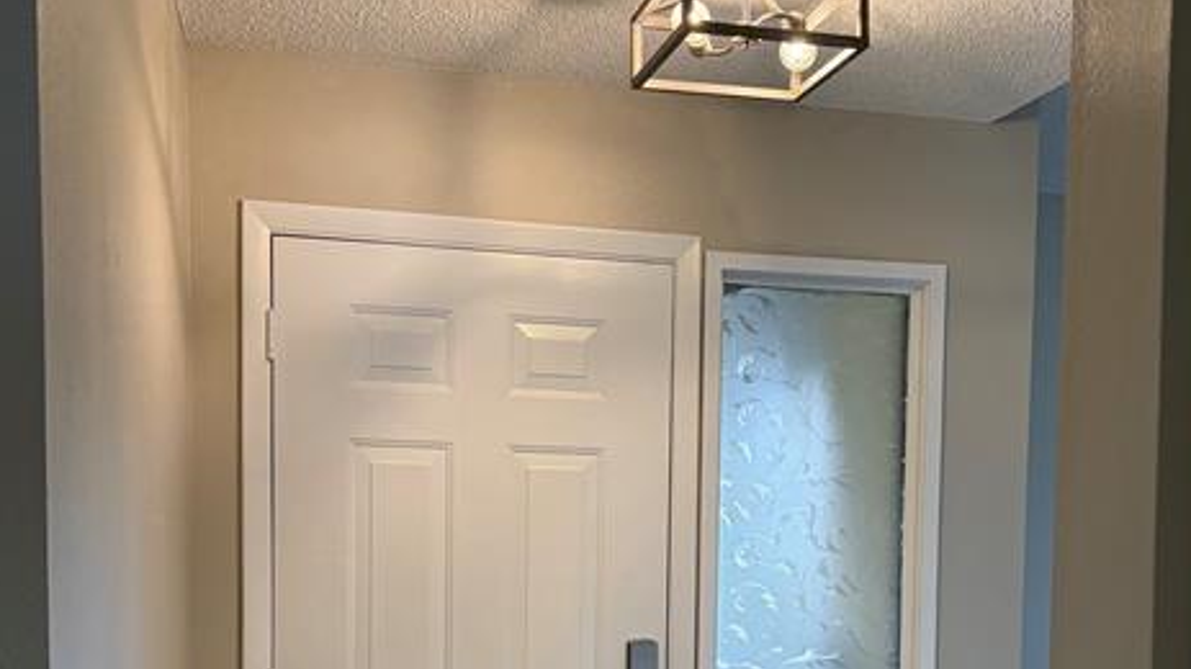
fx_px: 1484
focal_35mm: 47
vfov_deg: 24.6
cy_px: 607
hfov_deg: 43.6
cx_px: 679
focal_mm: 5.96
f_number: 1.6
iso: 125
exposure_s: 1/120
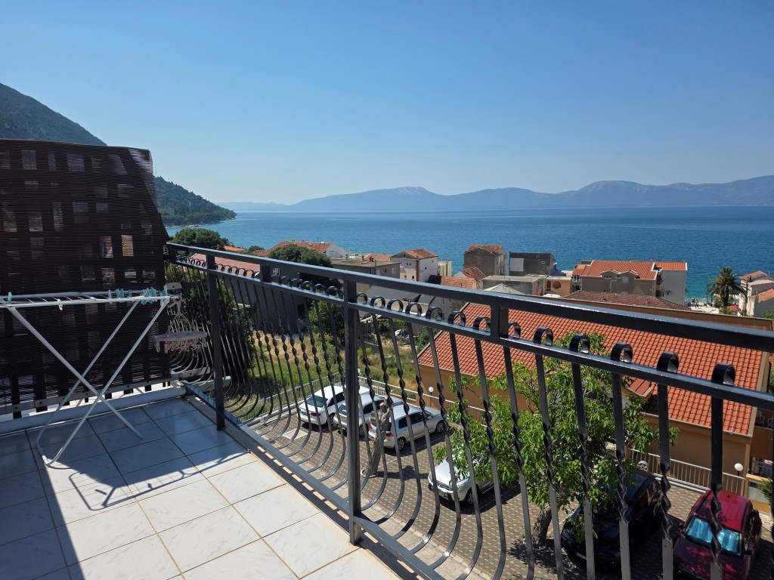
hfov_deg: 73.9
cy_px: 290
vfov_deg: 58.9
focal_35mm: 23
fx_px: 514
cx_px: 387
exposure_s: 1/7944
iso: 80
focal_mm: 6.25
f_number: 1.7
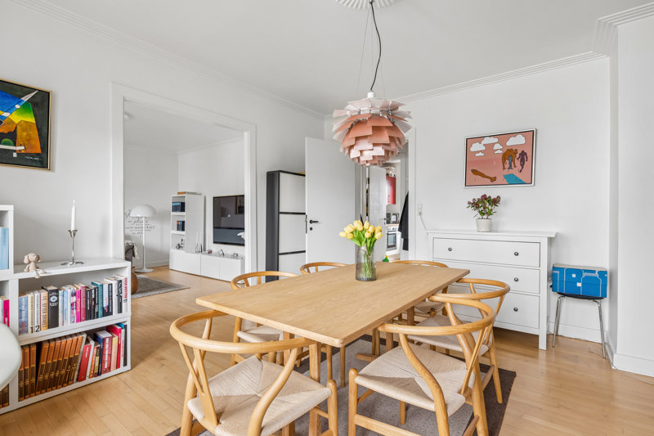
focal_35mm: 18
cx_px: 327
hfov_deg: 90.0
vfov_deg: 67.4
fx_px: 327
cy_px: 218
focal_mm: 18
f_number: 9
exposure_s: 1/8
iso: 160
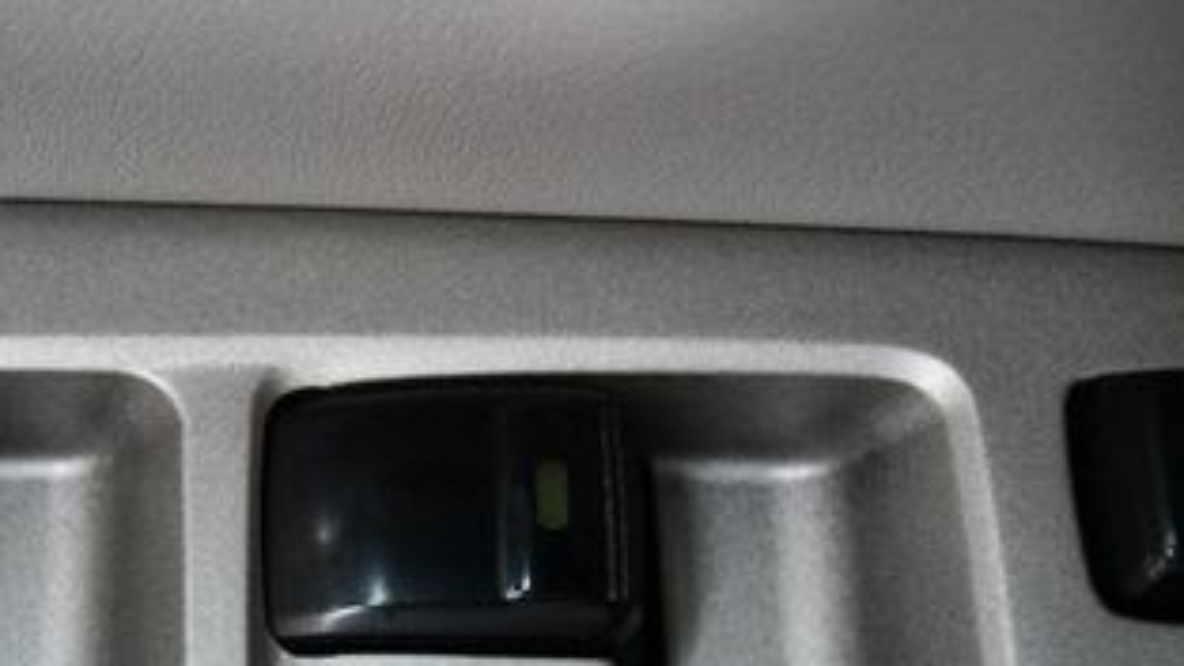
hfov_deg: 23.6
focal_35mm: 90
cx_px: 386
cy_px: 655
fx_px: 2825
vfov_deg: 13.3
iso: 3200
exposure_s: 1/125
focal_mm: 28
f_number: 4.5
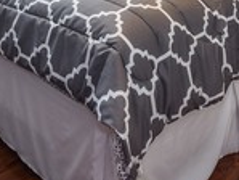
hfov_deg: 30.8
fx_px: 428
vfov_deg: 19.3
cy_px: -121
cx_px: 72
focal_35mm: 62
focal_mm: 15
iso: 200
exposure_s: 1/2
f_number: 11
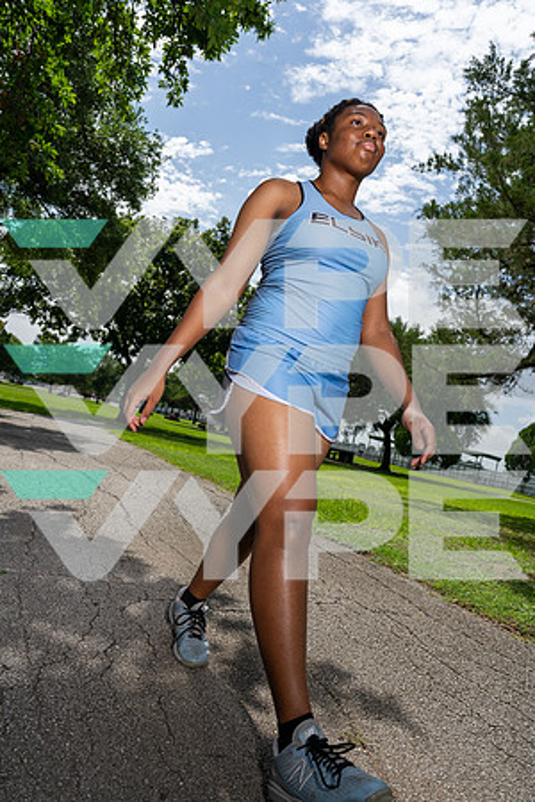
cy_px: 401
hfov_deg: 53.1
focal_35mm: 24
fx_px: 535
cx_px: 268
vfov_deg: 73.7
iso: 250
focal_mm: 24
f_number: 5.6
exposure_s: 1/1600
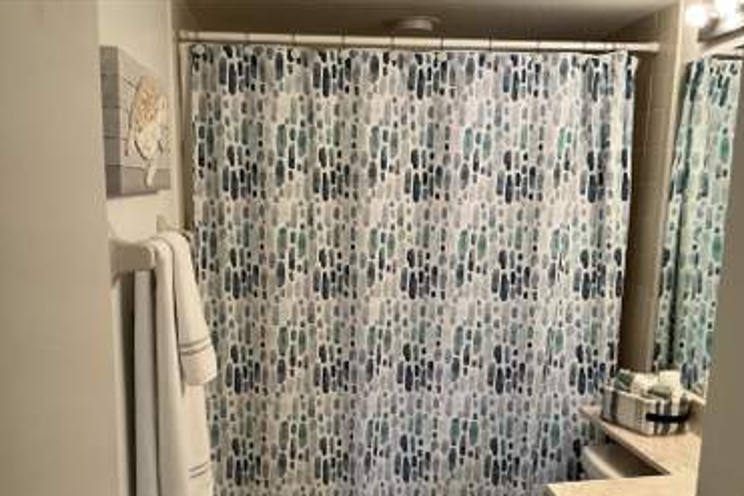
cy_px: 357
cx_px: 349
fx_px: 806
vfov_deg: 33.6
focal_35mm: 39
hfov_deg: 49.5
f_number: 1.8
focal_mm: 3
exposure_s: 1/60
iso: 100
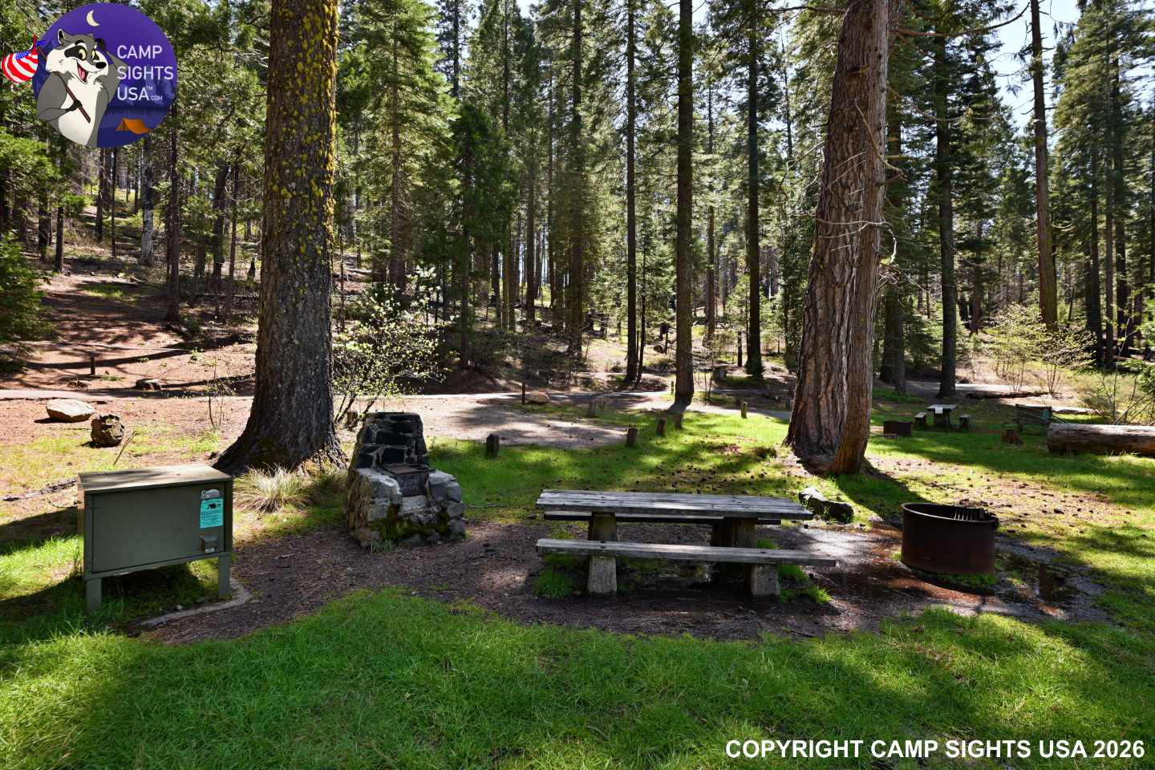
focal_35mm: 18
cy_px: 385
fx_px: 577
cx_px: 578
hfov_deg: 90.0
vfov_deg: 67.4
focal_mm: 18
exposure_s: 1/80
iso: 100
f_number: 7.1
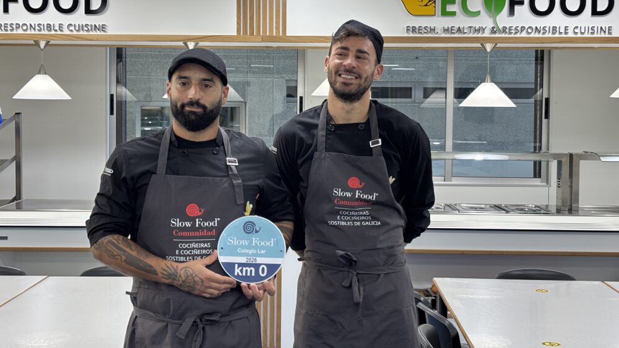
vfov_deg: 20.7
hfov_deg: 36.0
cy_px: 143
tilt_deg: -2.5
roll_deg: +0.9
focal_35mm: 58
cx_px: 308
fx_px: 952
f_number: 1.6
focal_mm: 5.96
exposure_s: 1/50
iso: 40
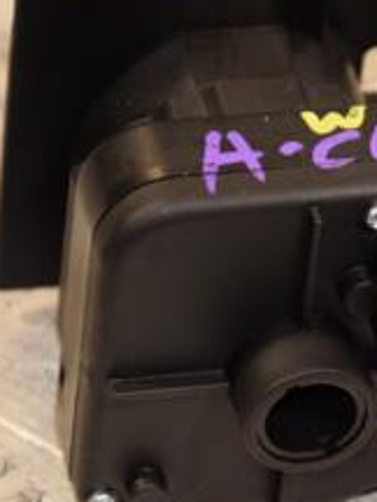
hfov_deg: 3.5
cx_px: 368
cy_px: 221
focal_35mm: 421
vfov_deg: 4.7
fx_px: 6118
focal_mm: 105
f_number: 5.6
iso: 560
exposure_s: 1/125
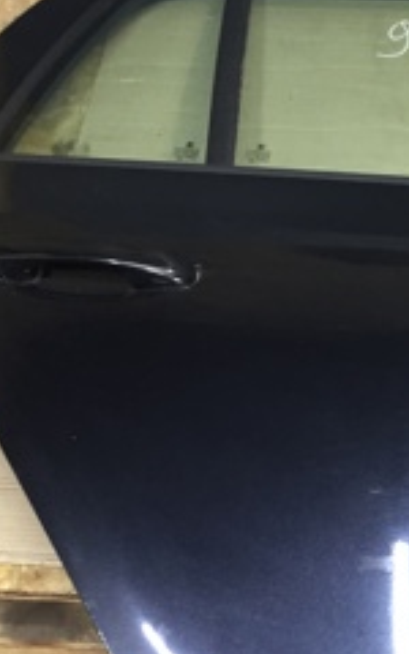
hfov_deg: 15.5
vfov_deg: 25.2
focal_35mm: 82
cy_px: 384
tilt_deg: -57.6
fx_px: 1462
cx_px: 447
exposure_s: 1/33
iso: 125
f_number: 2.2
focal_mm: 4.15
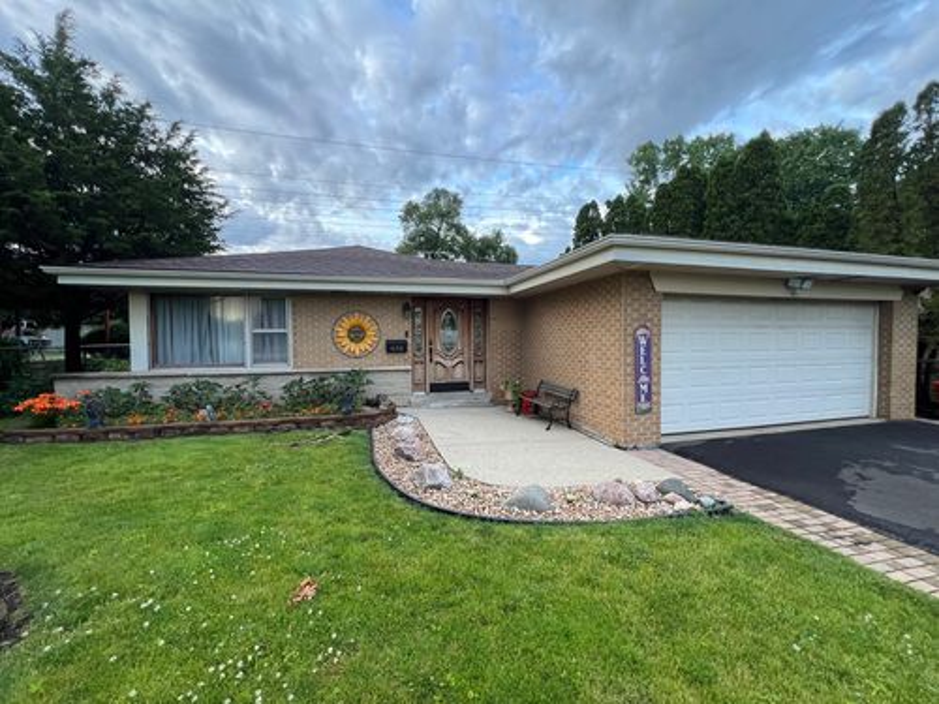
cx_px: 470
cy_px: 352
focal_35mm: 13
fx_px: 353
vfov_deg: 89.9
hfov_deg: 106.2
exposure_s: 1/99
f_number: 1.8
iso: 100
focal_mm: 1.57
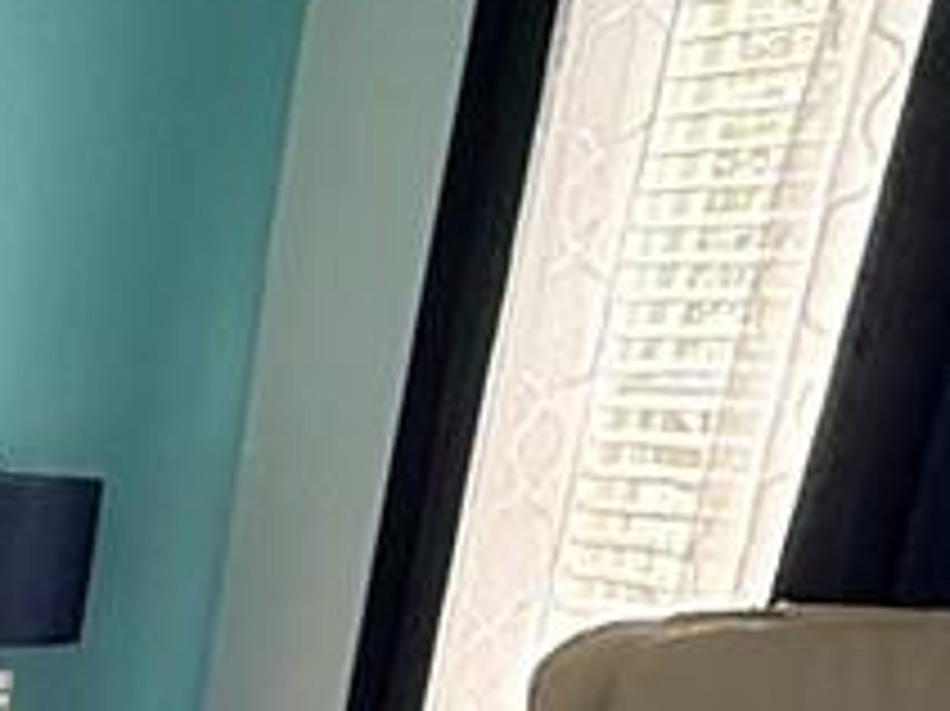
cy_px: 1768
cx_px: -851
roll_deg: -0.5
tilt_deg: -25.7
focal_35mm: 106
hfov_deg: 15.5
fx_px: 2907
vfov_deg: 11.3
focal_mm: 2.22
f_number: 2.2
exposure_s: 1/62
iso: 400
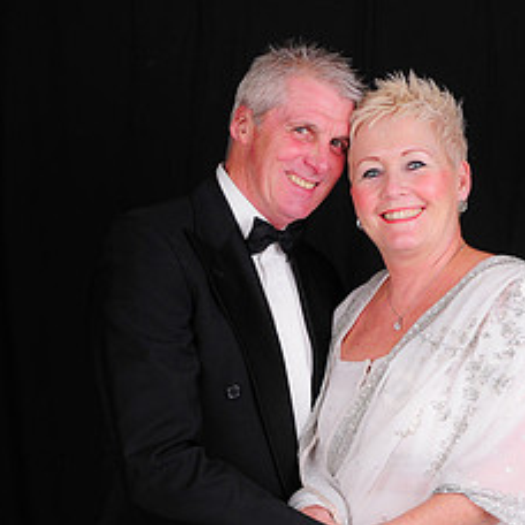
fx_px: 1336
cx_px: 291
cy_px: 401
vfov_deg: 22.0
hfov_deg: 22.2
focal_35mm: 78
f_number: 8
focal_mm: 31
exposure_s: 1/125
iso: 200
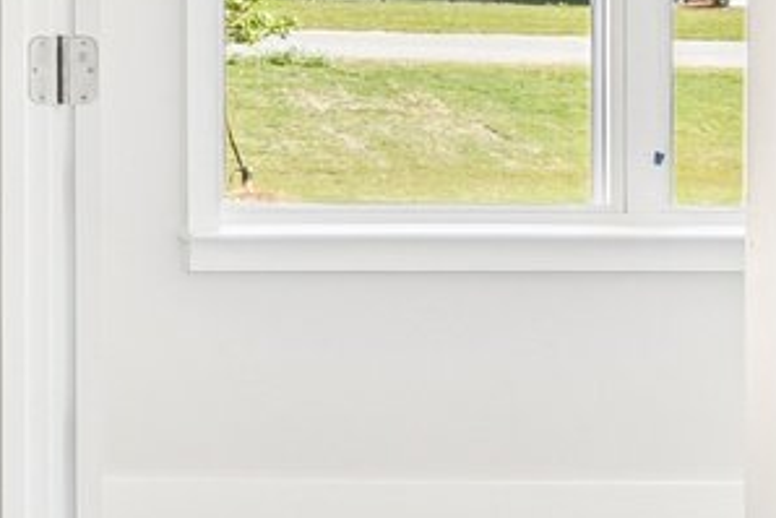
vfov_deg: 12.2
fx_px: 2372
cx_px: -865
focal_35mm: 110
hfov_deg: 14.6
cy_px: -92
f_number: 8
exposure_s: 1/20
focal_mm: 16
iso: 200
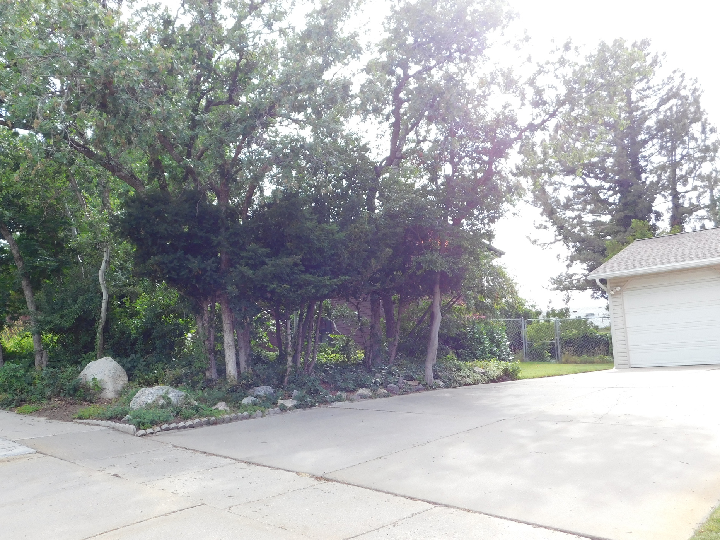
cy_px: 287
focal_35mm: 33
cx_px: 325
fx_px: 686
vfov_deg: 42.9
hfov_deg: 55.3
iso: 125
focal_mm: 5.3
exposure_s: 1/250
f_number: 3.2
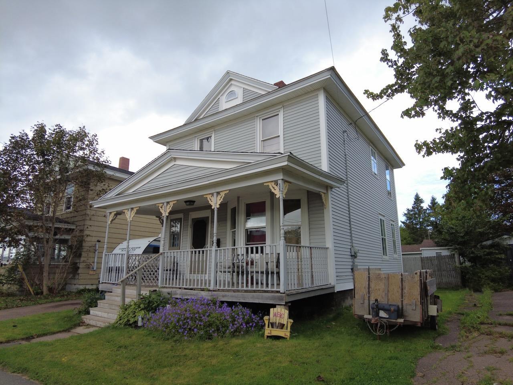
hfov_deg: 81.7
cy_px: 192
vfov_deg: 66.0
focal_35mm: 20
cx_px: 256
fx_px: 296
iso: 100
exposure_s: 1/640
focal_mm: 4.4
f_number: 1.8
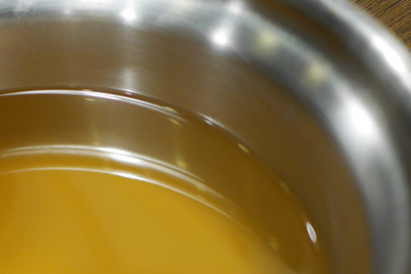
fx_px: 834
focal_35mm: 73
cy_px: 237
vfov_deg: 18.4
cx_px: 2
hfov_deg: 26.3
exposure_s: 1/60
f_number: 1.7
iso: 800
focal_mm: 15
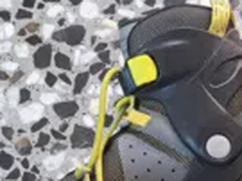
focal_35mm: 71
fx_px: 496
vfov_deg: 20.0
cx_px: 290
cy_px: 188
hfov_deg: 24.8
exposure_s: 1/50
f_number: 1.8
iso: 400
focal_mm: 5.23
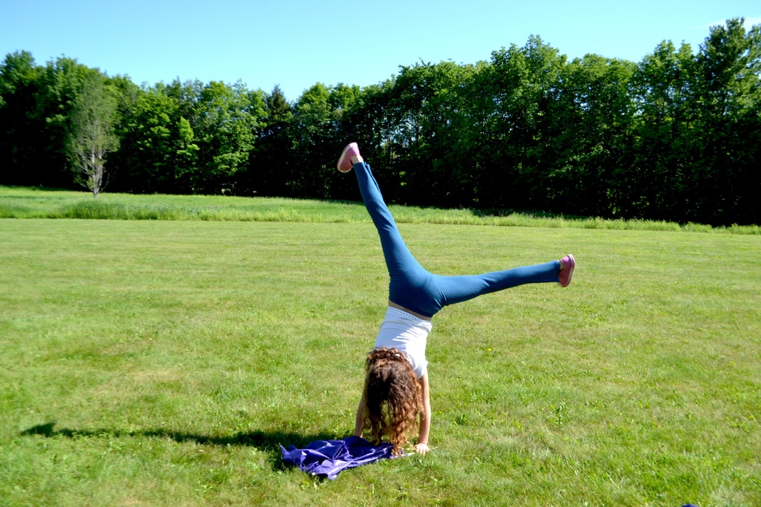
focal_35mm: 33
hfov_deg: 57.2
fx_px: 698
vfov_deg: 40.0
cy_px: 254
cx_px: 380
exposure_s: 1/1250
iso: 400
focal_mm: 22
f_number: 5
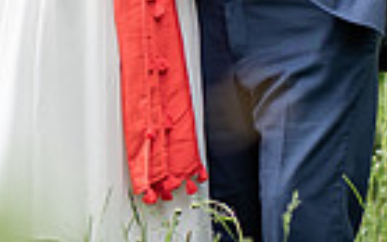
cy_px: -343
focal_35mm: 430
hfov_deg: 4.9
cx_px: 182
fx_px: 4537
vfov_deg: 3.0
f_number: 1.6
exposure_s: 1/500
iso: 100
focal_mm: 43
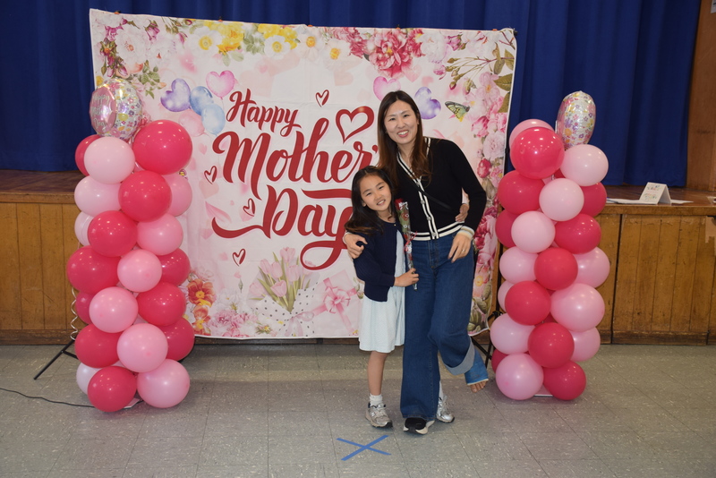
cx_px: 358
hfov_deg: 49.5
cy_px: 239
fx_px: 776
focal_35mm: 39
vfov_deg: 34.2
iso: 400
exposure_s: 1/80
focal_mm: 26
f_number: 4
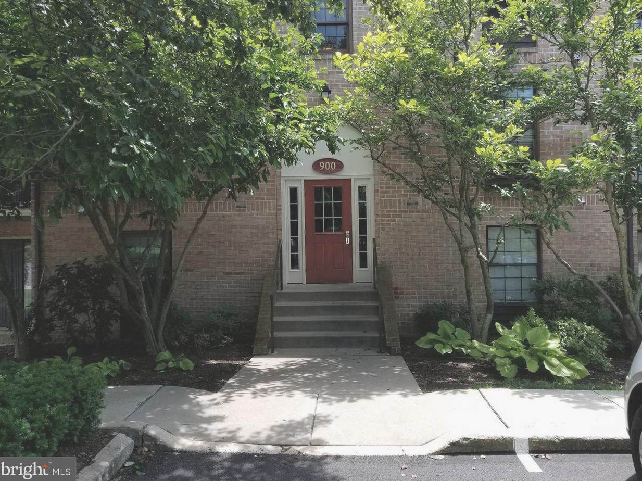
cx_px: 328
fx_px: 501
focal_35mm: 27
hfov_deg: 65.3
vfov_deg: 51.3
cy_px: 234
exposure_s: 1/728
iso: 50
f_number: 1.7
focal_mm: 4.25
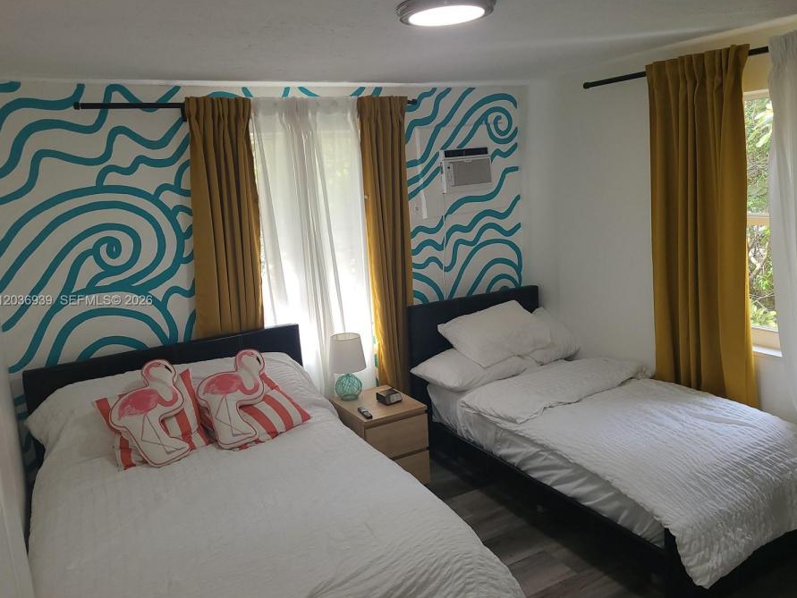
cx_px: 415
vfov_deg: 49.8
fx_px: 645
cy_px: 301
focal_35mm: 28
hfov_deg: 63.4
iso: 64
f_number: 1.8
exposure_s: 1/120
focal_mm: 5.4
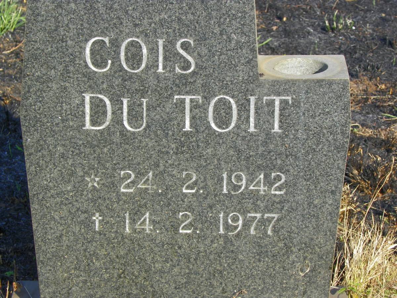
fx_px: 1915
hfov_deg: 11.8
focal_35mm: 167
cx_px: 198
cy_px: 149
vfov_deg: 8.9
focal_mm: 29.7
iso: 64
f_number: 4.5
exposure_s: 1/160
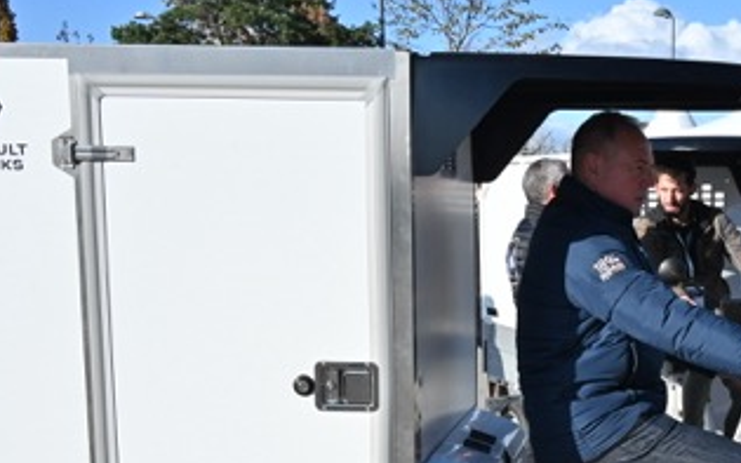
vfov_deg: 21.9
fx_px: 1171
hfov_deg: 33.8
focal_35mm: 58
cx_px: 619
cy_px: 412
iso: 640
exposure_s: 1/640
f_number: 13
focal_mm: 28
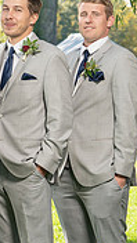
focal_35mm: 286
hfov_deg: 4.2
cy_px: 122
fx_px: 1847
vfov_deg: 7.5
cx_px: -153
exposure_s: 1/200
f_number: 5.6
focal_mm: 73
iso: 200
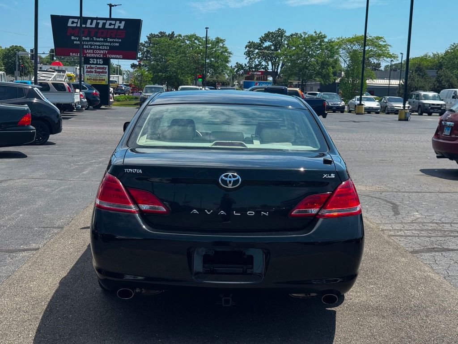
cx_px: 229
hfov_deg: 39.7
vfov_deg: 30.3
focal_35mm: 48
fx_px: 635
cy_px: 172
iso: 64
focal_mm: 6.76
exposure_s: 1/3425
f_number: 1.78
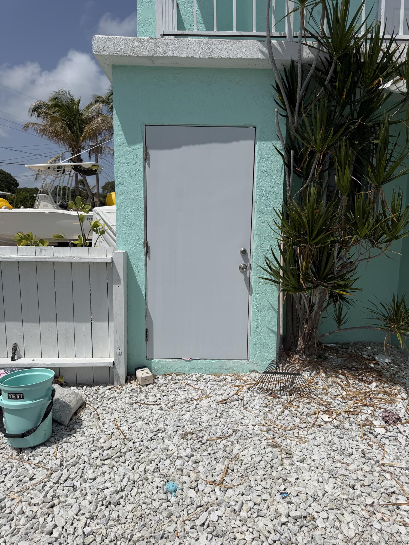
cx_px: 204
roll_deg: -0.7
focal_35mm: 24
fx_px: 378
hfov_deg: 56.8
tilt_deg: -7.4
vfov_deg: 71.6
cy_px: 272
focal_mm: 6.76
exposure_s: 1/17544
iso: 100
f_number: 1.78
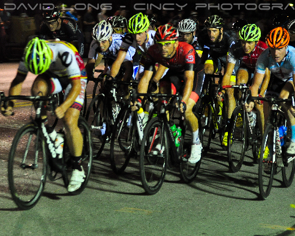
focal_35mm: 120
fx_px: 1048
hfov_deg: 16.0
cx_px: 173
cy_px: 117
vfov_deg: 12.9
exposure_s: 1/200
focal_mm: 70
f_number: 2.8
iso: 1250
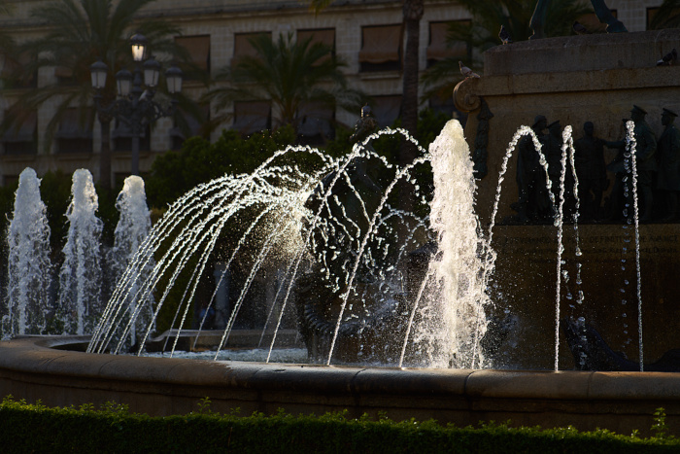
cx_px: 340
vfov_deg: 16.1
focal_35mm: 85
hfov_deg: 23.9
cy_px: 227
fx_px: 1606
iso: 100
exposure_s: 1/2500
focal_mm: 85
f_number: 2.8
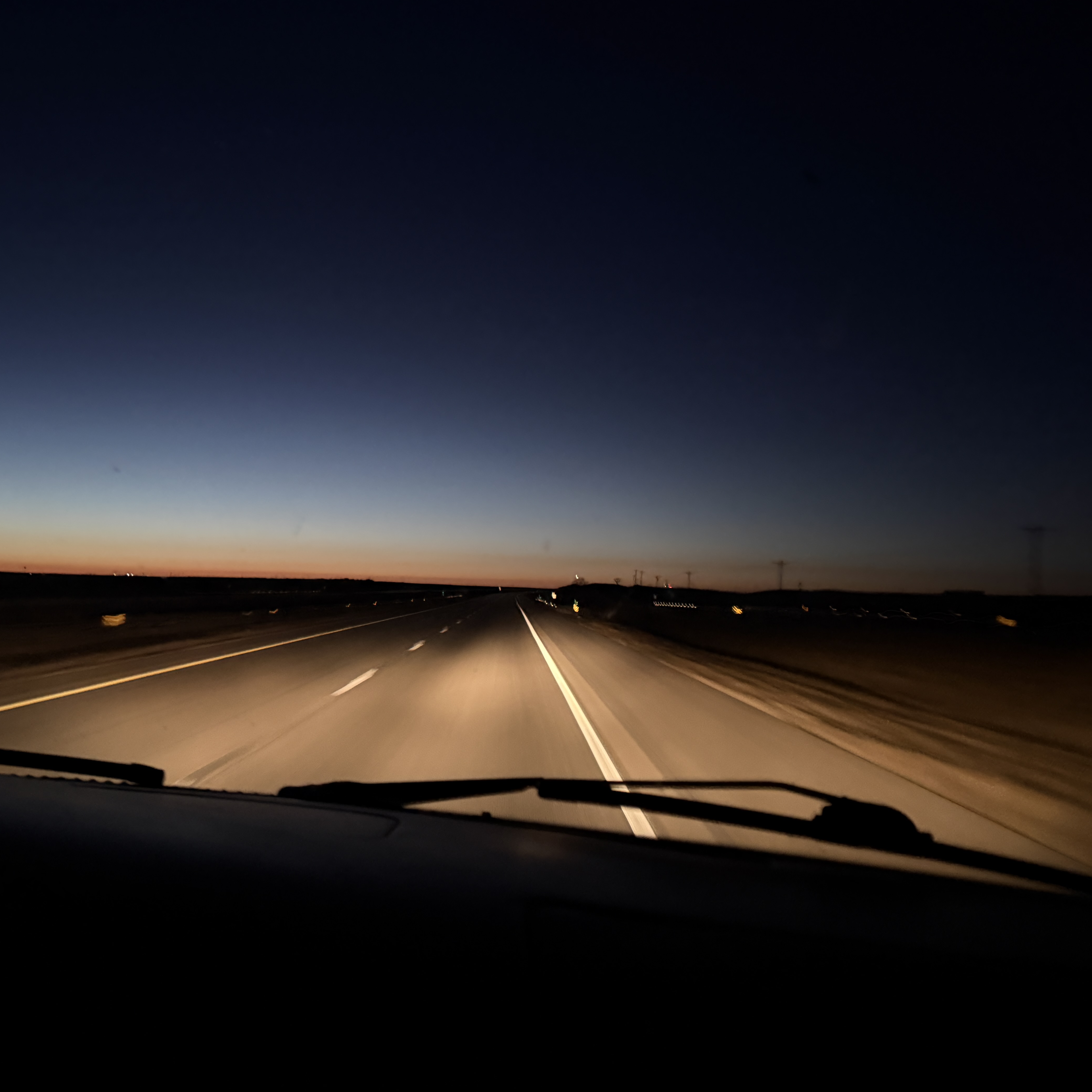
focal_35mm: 29
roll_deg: -3.8
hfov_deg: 55.0
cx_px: 409
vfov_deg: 55.6
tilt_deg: +2.9
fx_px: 1035
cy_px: 549
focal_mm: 6.76
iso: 2500
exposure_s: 1/15
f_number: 1.78
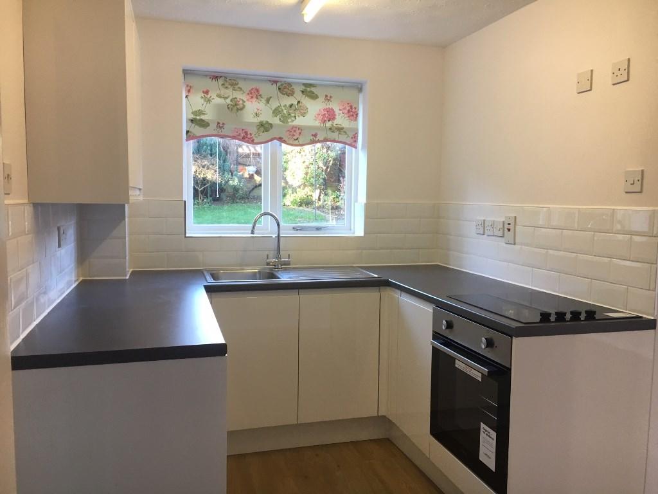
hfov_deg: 61.7
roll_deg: -0.5
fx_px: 551
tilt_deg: -6.2
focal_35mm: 29
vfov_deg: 48.2
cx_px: 329
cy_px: 247
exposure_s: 1/33
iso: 50
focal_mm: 4.15
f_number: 2.2
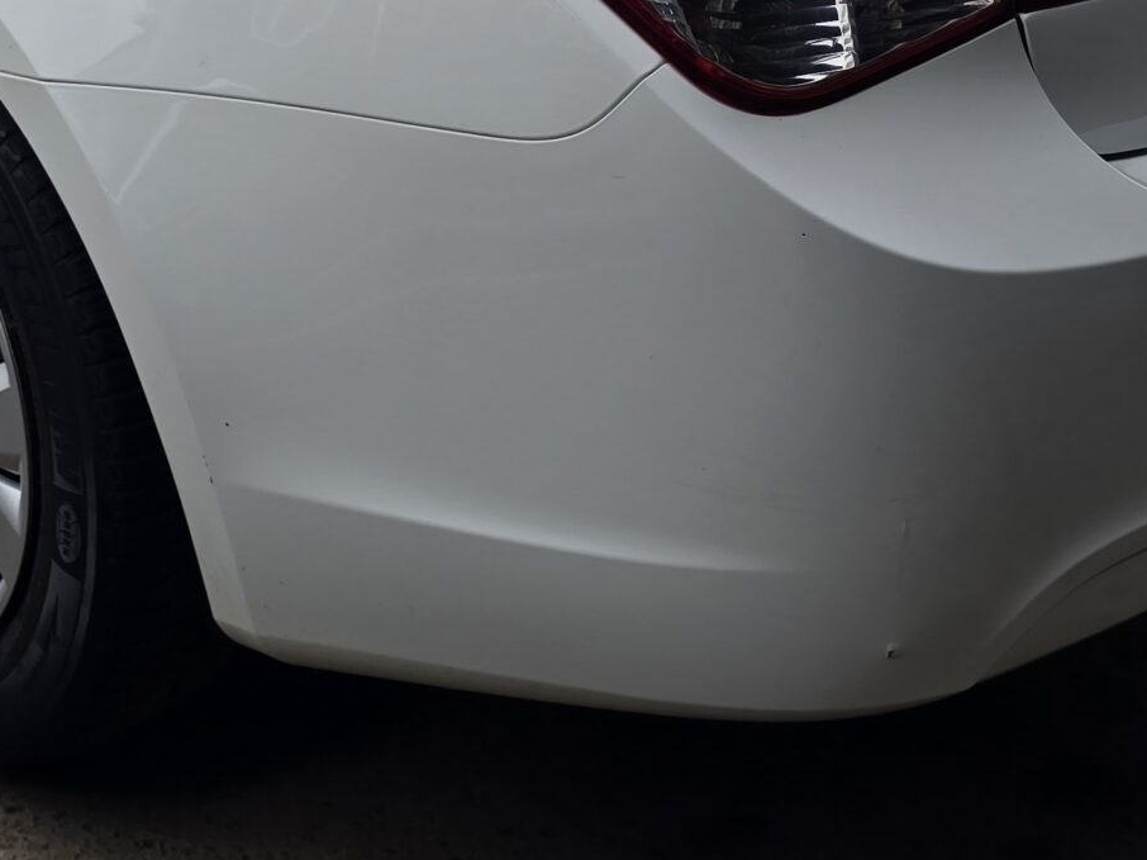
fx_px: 2153
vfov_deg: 20.8
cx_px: 206
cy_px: -213
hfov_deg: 29.1
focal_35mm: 65
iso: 12
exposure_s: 1/315
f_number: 1.7
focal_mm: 6.3
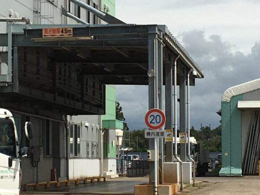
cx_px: 82
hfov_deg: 15.4
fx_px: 961
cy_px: 78
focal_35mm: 128
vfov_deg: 11.6
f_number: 2.2
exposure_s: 1/3205
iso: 25
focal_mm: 4.15
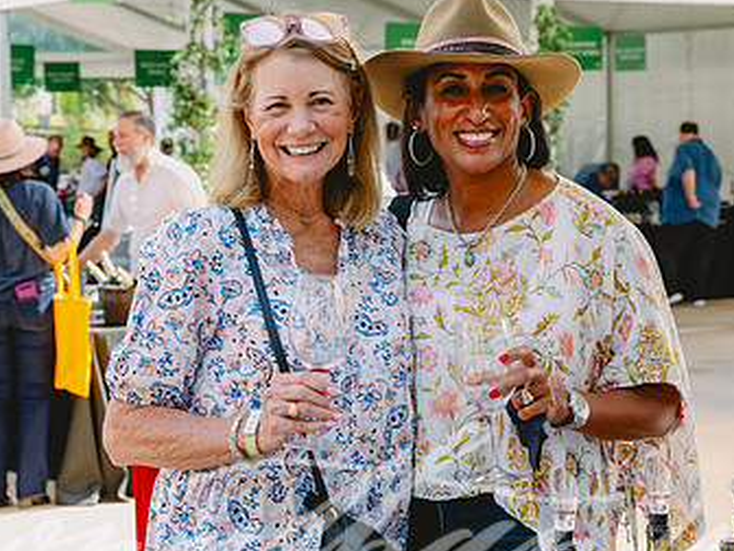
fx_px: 1972
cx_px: 369
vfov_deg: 15.9
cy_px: 298
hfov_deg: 21.1
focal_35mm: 93
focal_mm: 56
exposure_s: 1/60
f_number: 7.1
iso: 400
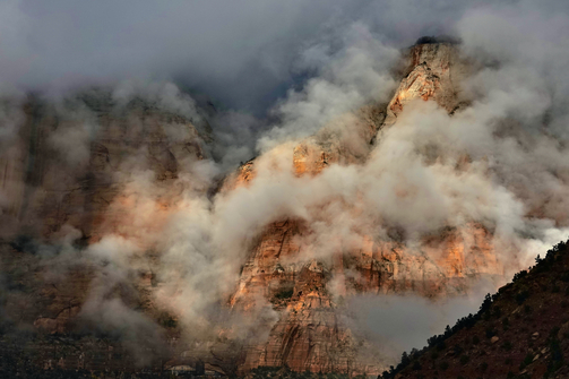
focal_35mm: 78
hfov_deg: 26.0
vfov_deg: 17.5
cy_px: 178
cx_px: 278
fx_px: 1232
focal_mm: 25.61
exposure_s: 1/4000
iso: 64
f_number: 3.5
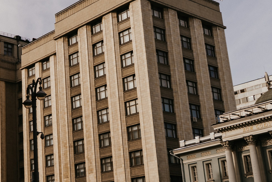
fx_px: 544
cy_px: 66
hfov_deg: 27.3
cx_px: 42
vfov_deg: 18.9
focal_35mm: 72
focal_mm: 24
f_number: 4
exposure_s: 1/500
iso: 100
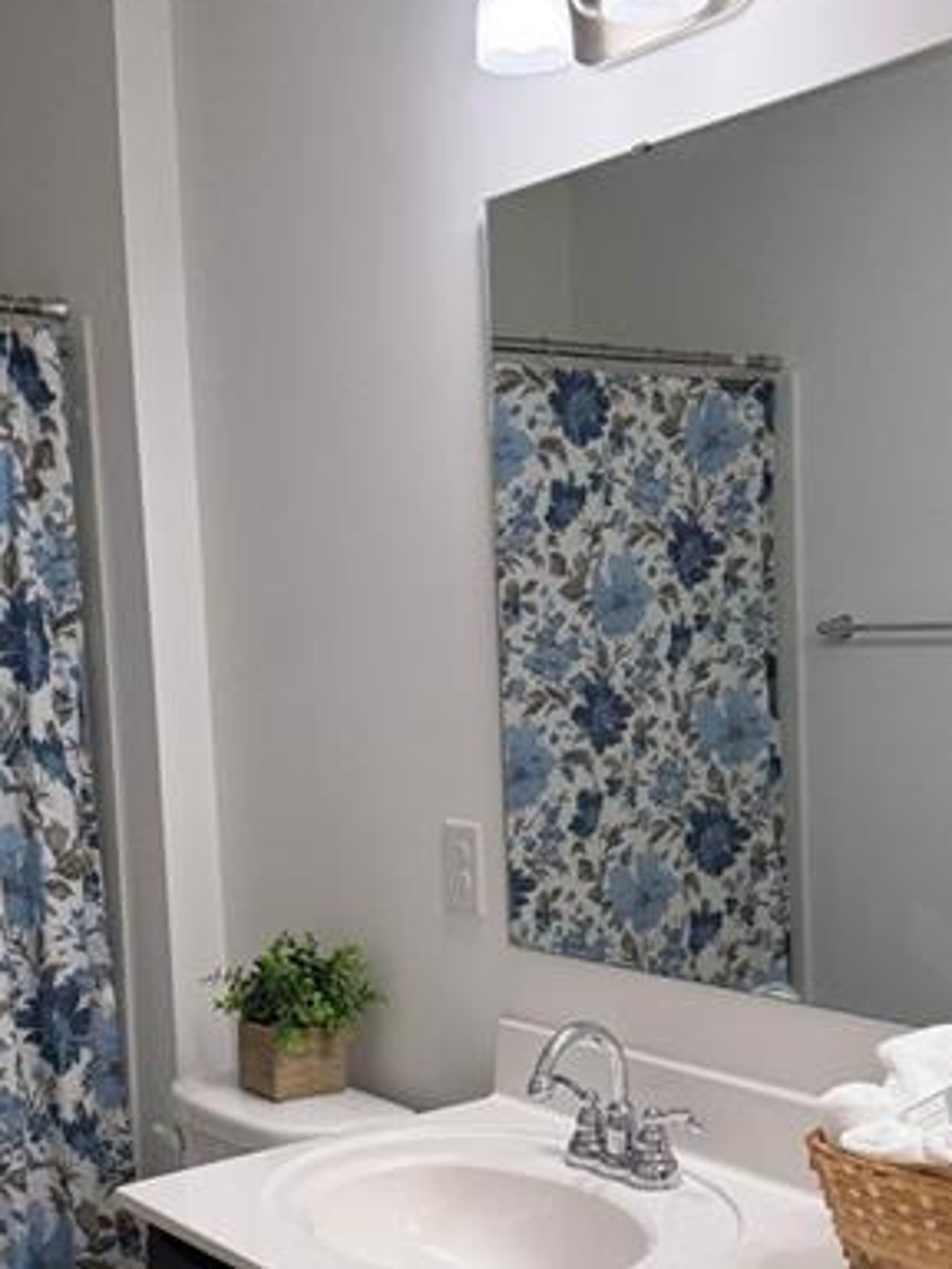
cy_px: 849
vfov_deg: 39.2
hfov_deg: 30.3
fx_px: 1760
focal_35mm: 48
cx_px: 473
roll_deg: +0.8
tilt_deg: -7.2
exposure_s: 1/127
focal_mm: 6.76
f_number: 1.78
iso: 100
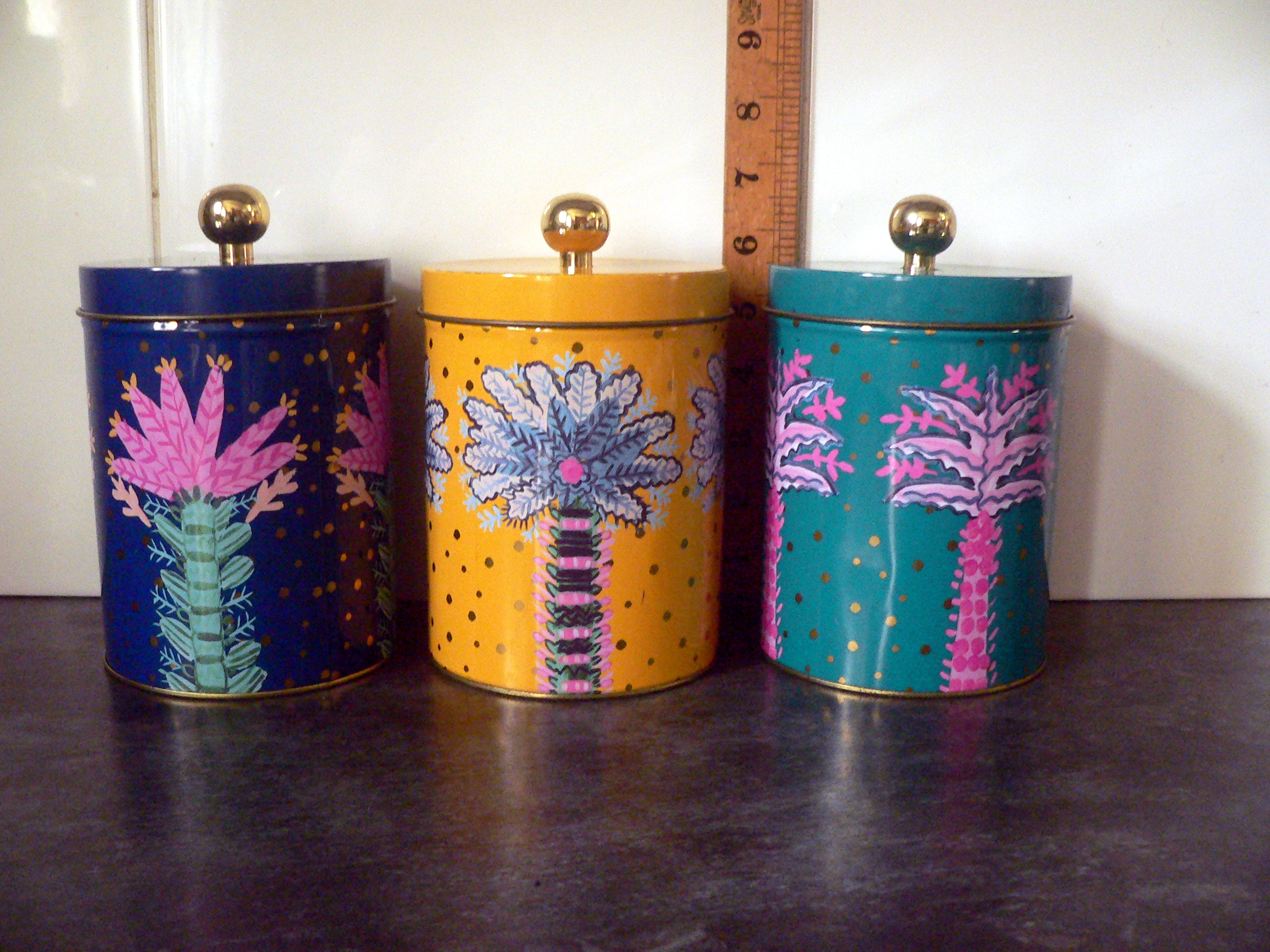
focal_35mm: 36
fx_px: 1321
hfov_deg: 51.4
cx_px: 635
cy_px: 476
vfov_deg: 39.7
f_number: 2.8
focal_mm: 6
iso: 400
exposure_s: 1/6
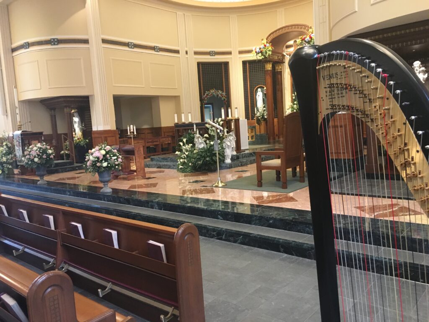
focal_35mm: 29
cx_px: 214
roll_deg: +3.6
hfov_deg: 61.7
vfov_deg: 48.2
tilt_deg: -6.0
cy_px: 161
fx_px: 359
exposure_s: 1/24
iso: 200
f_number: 2.2
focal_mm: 4.15
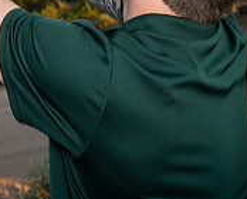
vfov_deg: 15.2
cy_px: -119
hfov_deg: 20.6
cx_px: 58
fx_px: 674
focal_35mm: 92
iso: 100
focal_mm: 38
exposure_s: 1/160
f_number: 6.3
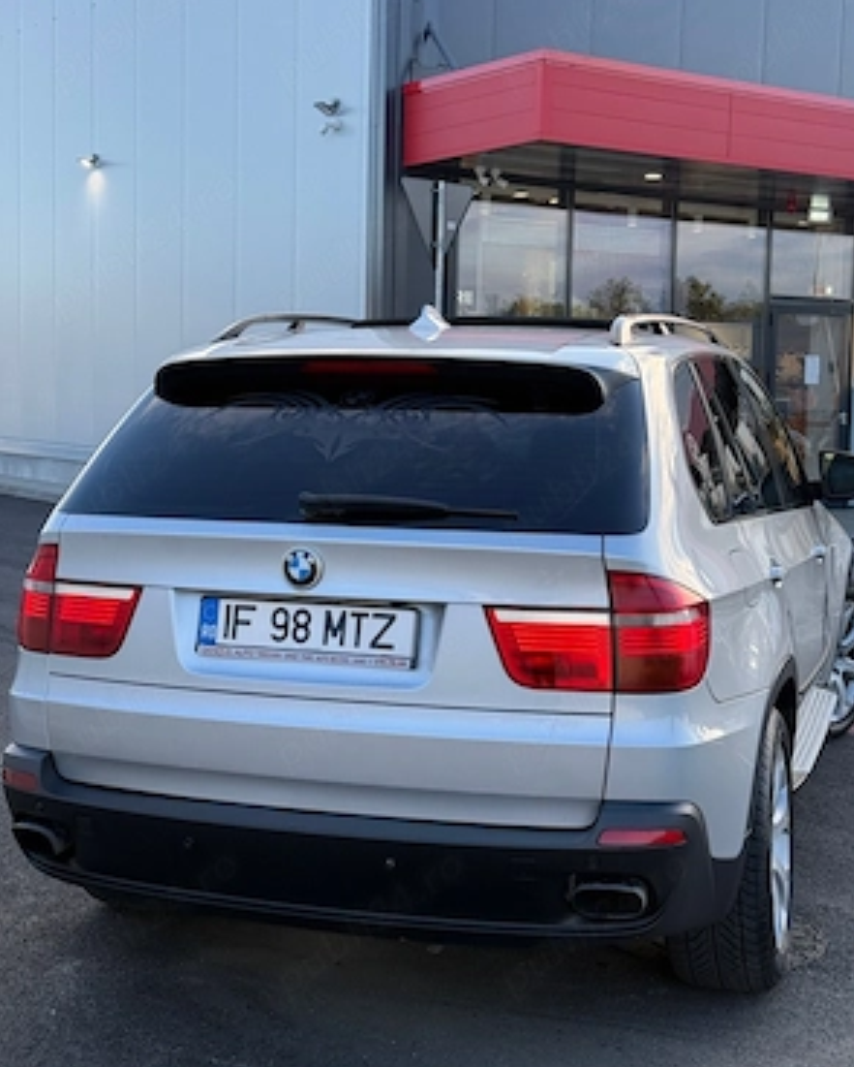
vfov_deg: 36.6
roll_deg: -2.2
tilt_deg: -4.0
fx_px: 1610
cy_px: 506
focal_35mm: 51
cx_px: 427
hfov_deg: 29.7
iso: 64
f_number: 1.78
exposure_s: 1/733
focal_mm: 6.76
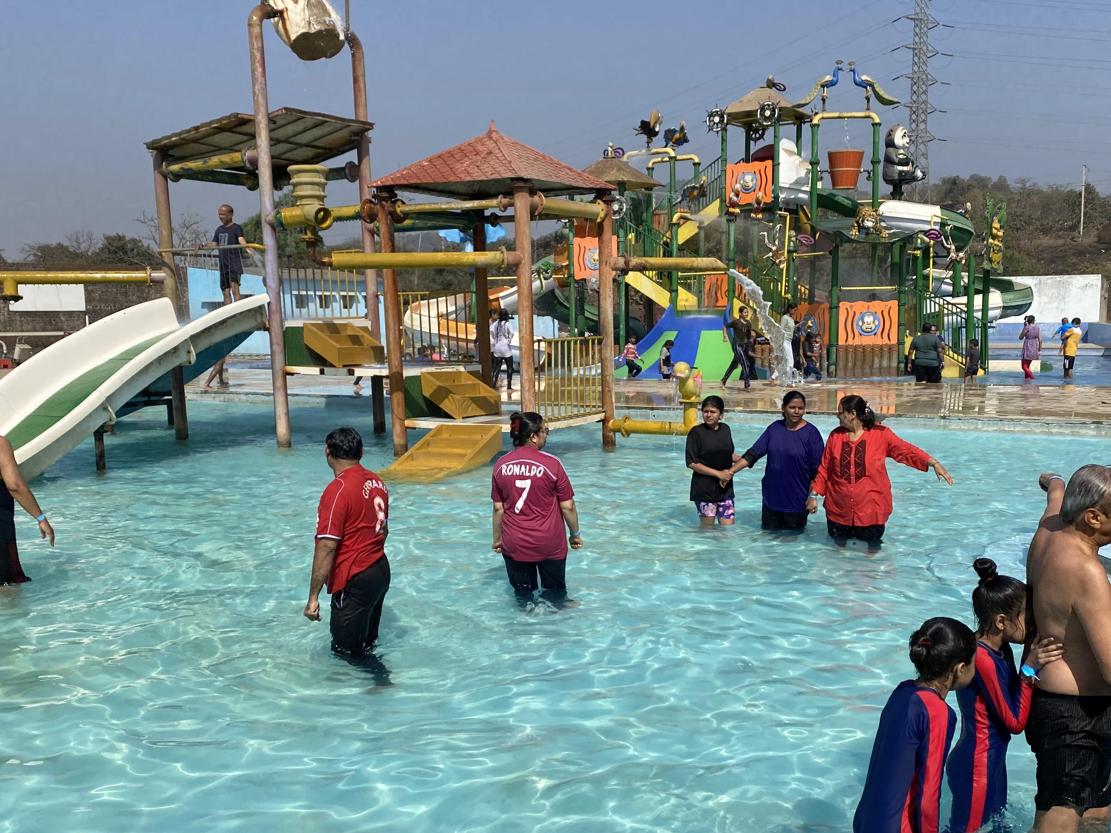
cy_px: 482
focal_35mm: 35
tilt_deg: -7.6
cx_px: 607
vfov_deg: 40.6
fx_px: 1123
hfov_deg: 52.6
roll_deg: -0.1
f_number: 1.8
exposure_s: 1/3984
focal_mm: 4.25
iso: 32
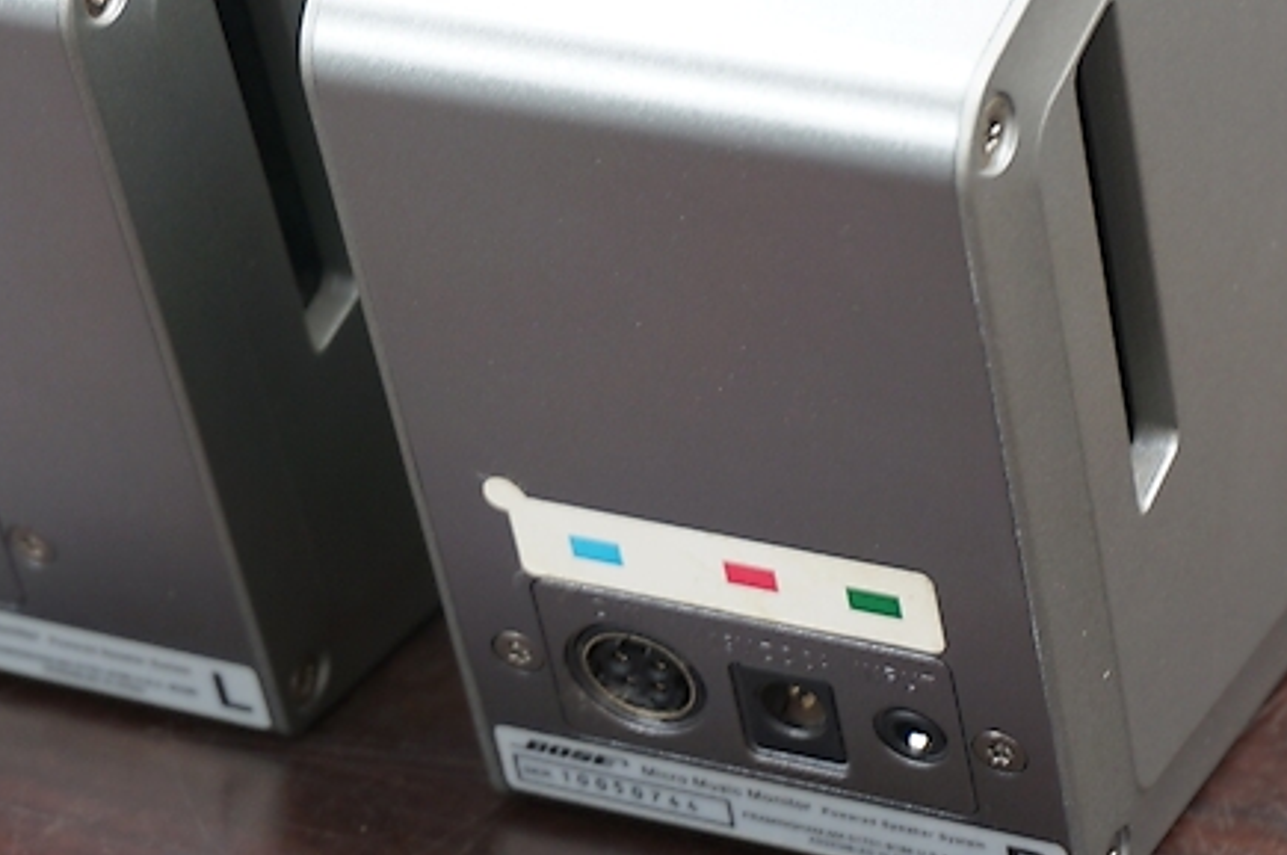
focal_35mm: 152
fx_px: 5429
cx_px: 456
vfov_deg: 9.0
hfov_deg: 13.5
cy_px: 152
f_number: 6.3
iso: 200
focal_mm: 49
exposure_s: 1/6
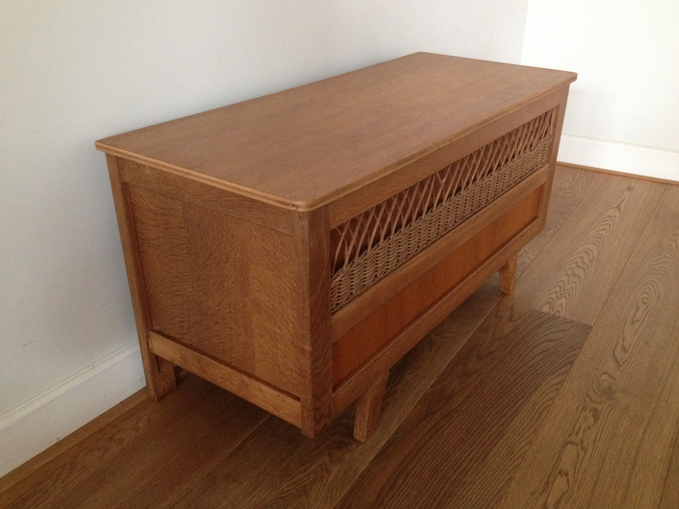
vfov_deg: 40.7
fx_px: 687
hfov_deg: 52.6
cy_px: 254
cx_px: 340
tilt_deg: -27.4
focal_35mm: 35
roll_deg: -1.0
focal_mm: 4.28
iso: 320
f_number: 2.4
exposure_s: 1/15
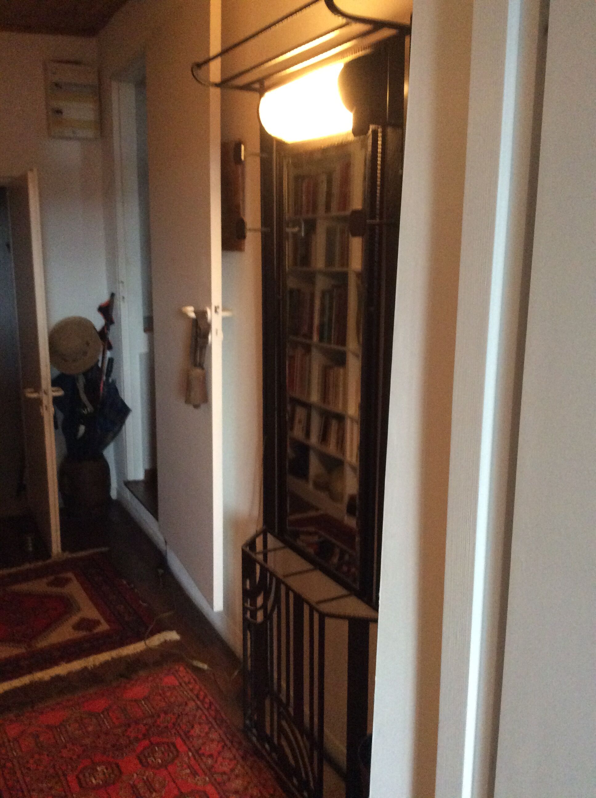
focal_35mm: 32
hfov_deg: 44.1
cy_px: 399
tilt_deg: -14.4
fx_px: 737
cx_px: 298
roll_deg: +1.8
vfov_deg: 56.9
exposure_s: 1/17
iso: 320
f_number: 2.4
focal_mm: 3.3
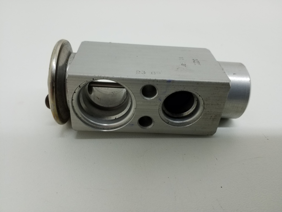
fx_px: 220
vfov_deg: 51.4
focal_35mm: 27
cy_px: 106
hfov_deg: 65.3
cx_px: 141
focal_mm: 3.6
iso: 125
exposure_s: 1/50
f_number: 1.9
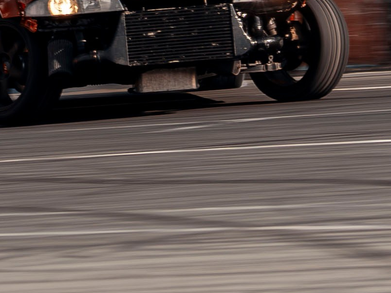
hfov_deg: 1.8
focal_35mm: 1131
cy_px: -5
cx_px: 16
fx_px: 12773
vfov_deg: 1.3
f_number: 9
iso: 100
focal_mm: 160
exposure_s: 1/125
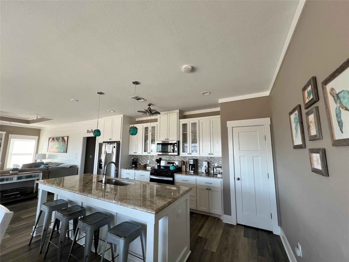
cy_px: 131
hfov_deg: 106.2
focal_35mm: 13
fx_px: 131
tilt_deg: +8.3
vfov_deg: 89.9
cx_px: 174
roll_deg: -0.4
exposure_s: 1/99
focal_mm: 1.57
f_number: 1.8
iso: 64
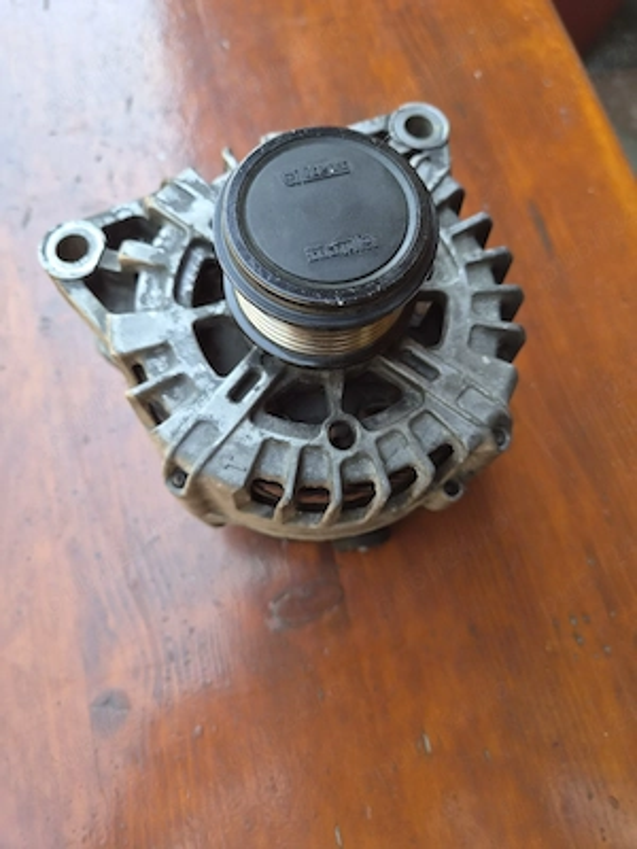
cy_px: 424
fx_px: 564
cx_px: 318
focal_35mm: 23
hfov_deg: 58.9
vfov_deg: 73.9
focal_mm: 5.4
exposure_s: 1/182
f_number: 1.8
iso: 64
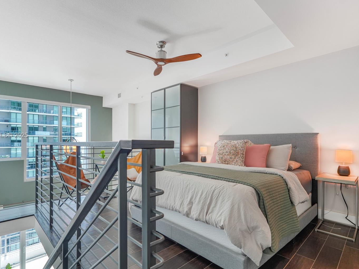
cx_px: 156
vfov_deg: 71.6
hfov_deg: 87.3
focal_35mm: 18
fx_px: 187
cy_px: 136
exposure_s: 1/100
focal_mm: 16
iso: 640
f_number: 4
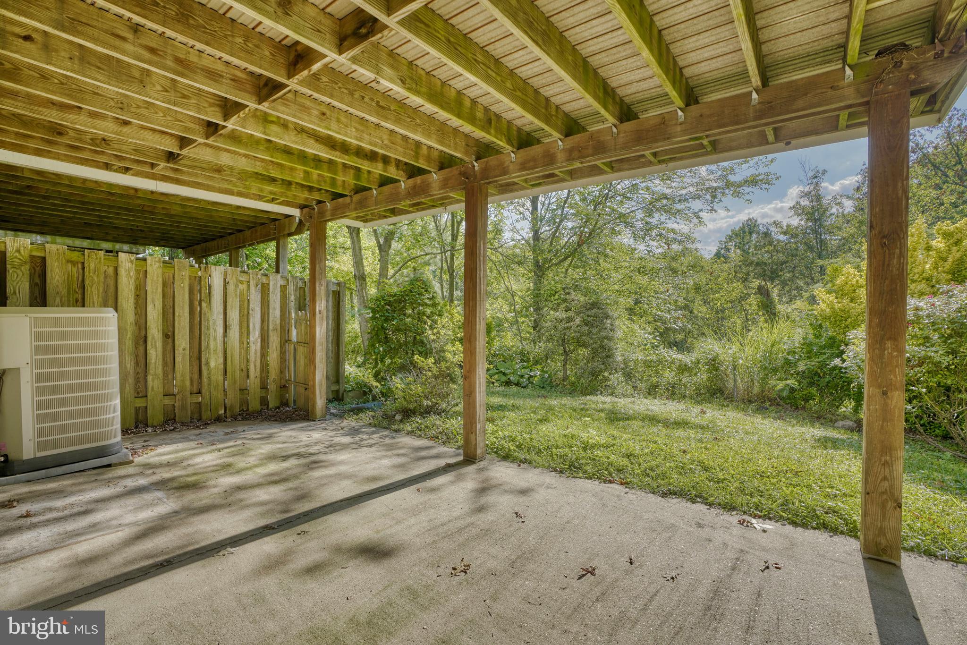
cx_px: 484
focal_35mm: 16
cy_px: 322
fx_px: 430
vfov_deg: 73.8
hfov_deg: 96.7
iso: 640
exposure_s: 1/8000
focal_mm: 16
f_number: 7.1
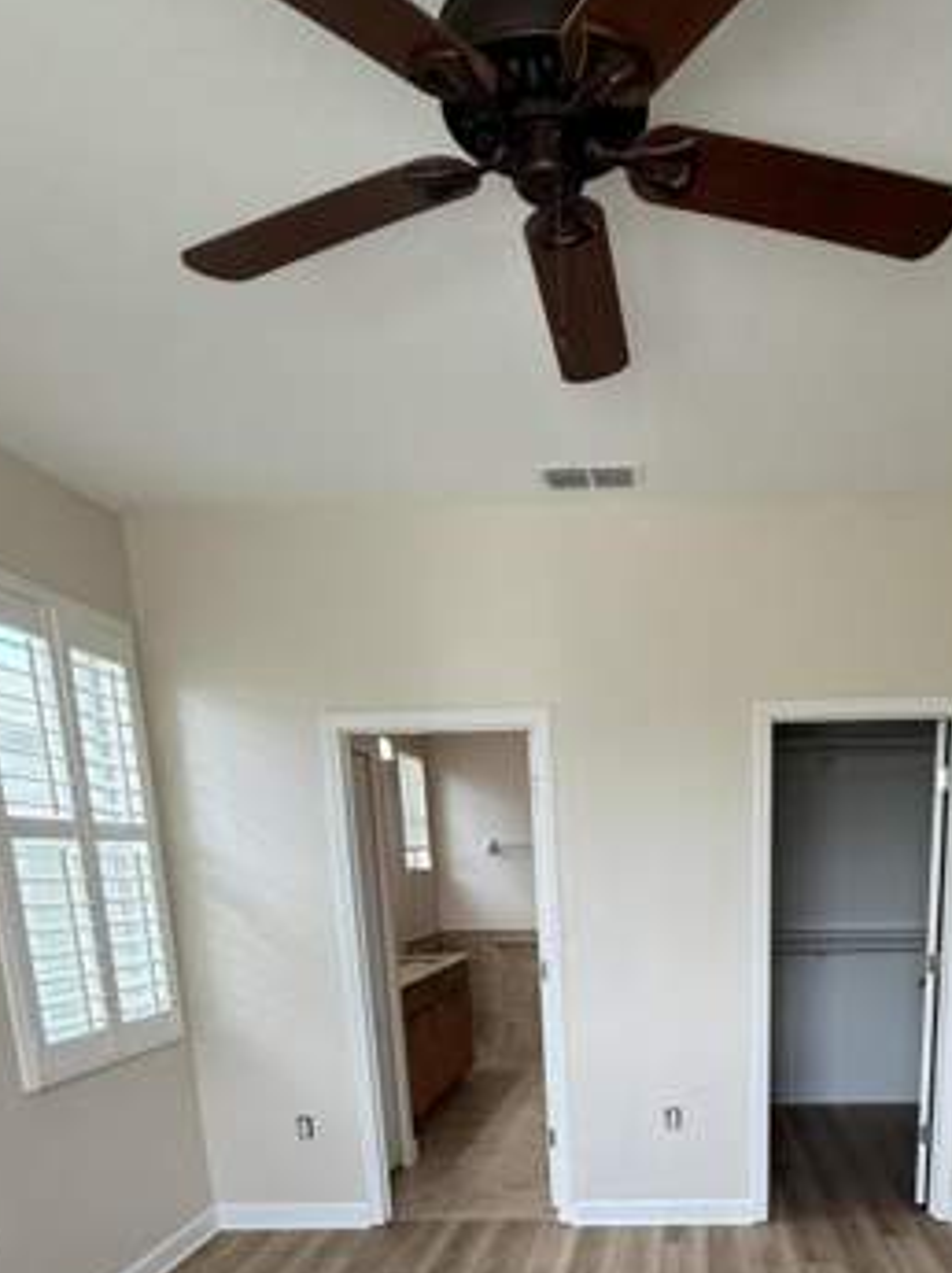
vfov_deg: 59.9
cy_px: 1081
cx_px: 649
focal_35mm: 26
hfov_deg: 51.8
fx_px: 955
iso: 100
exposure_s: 1/99
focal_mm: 2.22
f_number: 2.2
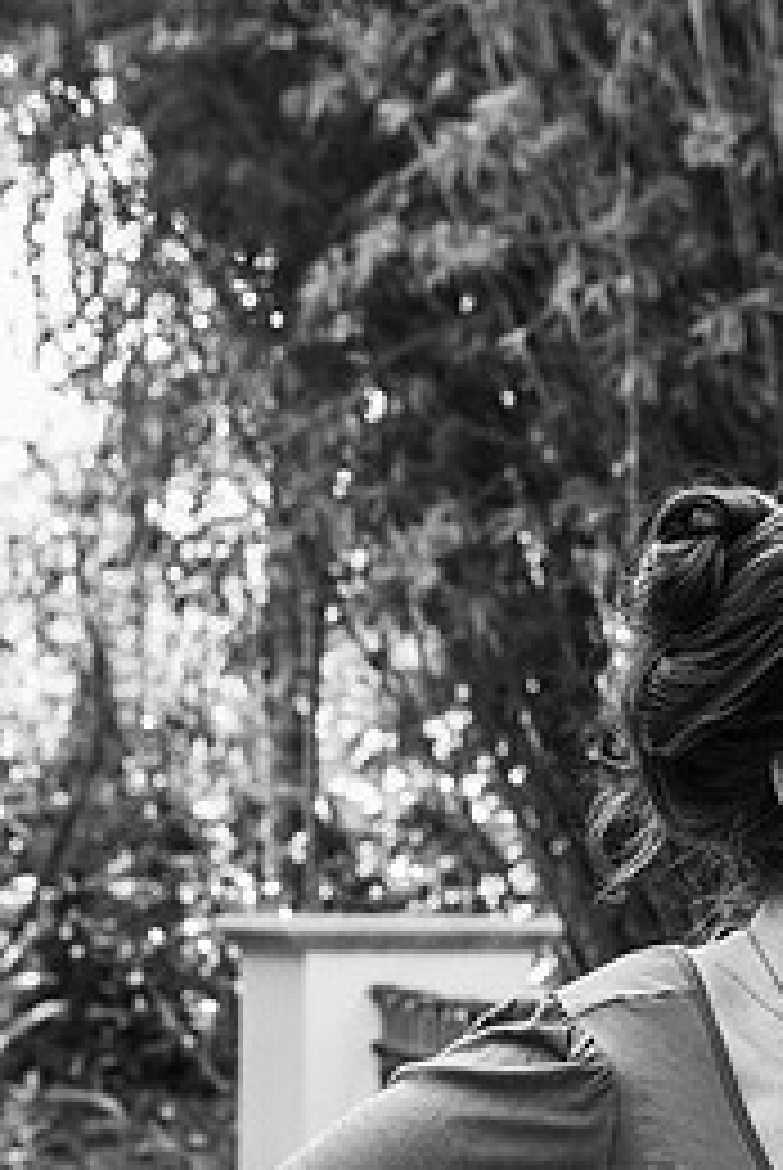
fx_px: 2538
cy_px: 808
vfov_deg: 25.8
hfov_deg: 17.1
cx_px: 819
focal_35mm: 78
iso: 320
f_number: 4.5
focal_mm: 35
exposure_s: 1/100
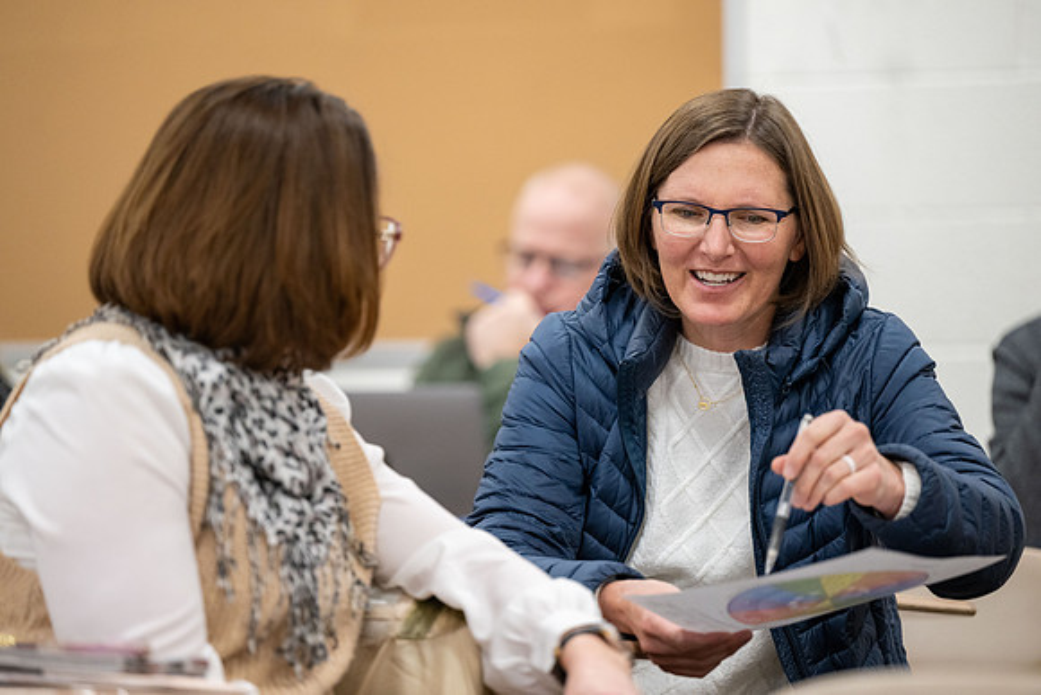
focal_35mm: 170
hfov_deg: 12.1
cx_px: 520
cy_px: 348
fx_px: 4917
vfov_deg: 8.1
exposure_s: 1/400
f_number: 2.8
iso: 1600
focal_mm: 170
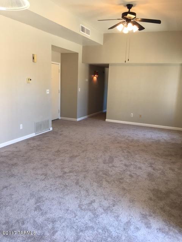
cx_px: 91
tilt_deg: -10.1
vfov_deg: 61.7
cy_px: 121
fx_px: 203
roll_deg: -2.5
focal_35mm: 29
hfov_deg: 48.2
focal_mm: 4.15
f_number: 2.2
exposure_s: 1/30
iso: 32
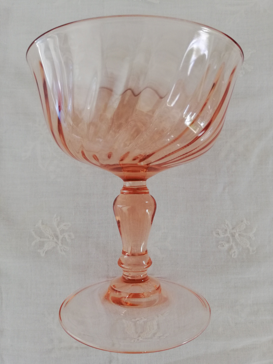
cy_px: 182
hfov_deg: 53.1
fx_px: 273
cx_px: 136
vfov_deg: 67.3
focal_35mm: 26
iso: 160
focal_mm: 3.81
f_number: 2.2
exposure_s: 1/60
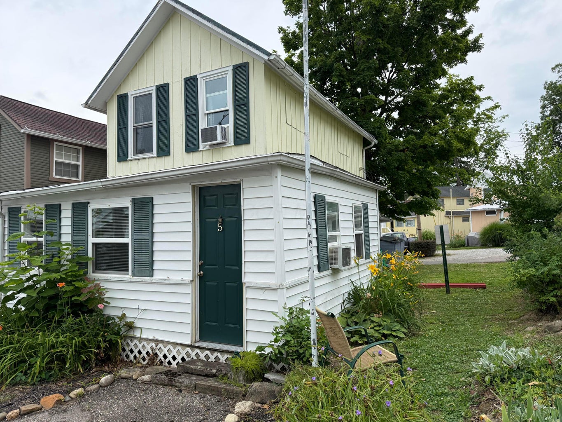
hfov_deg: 71.6
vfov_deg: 56.8
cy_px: 211
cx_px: 281
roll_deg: +0.5
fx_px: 390
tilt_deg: +3.4
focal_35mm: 24
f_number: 1.78
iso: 100
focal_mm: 6.76
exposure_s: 1/2299
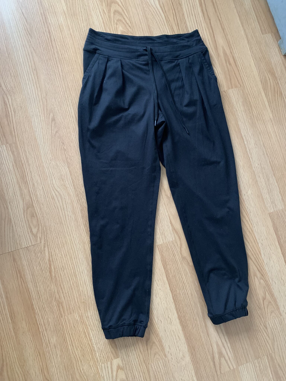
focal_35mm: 26
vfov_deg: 67.3
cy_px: 190
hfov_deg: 53.1
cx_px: 143
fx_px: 286
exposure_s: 1/30
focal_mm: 4.25
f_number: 1.8
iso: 400
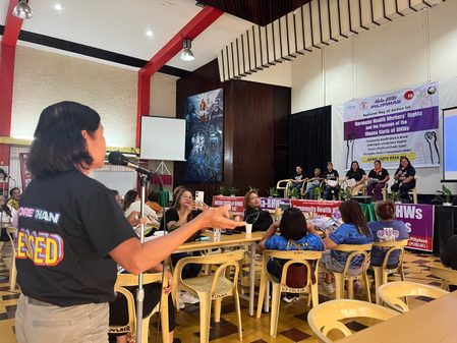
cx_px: 228
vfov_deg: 53.1
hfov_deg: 67.3
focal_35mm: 26
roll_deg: -0.9
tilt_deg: +3.4
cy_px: 172
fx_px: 343
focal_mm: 5.1
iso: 500
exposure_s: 1/60
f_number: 1.6
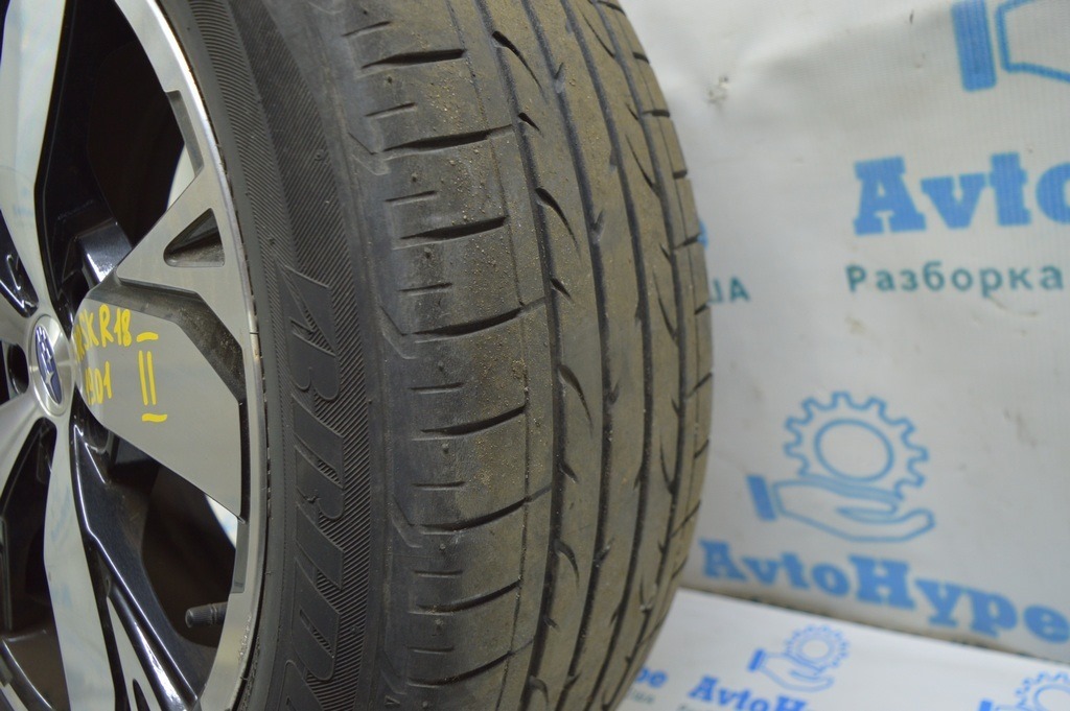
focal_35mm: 30
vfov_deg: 43.5
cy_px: 356
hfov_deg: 62.0
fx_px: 891
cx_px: 535
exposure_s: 1/40
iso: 400
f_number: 3.5
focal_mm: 20
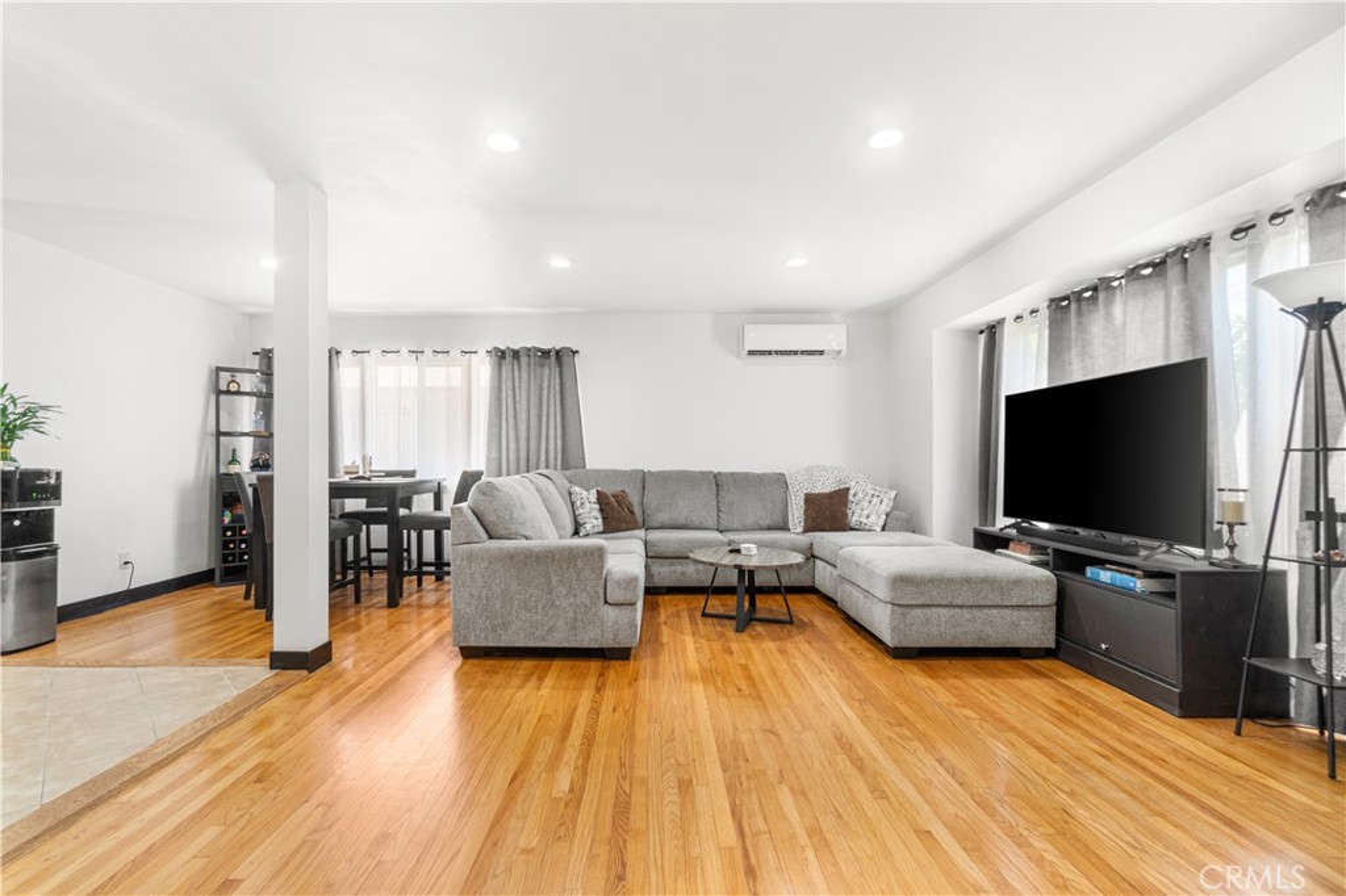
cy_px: 448
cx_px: 673
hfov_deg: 100.4
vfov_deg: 77.3
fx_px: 561
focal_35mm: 15
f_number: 7.1
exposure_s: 1/5
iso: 320
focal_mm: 10
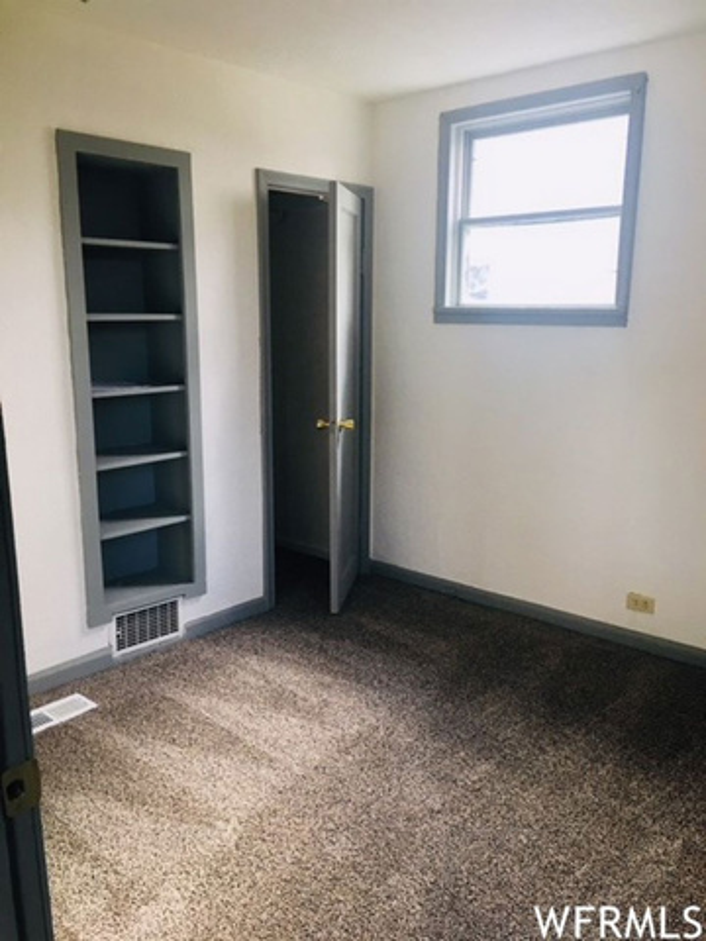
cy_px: 470
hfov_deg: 48.2
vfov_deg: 61.7
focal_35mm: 29
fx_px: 789
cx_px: 353
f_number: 2.2
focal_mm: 4.15
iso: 40
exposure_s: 1/30
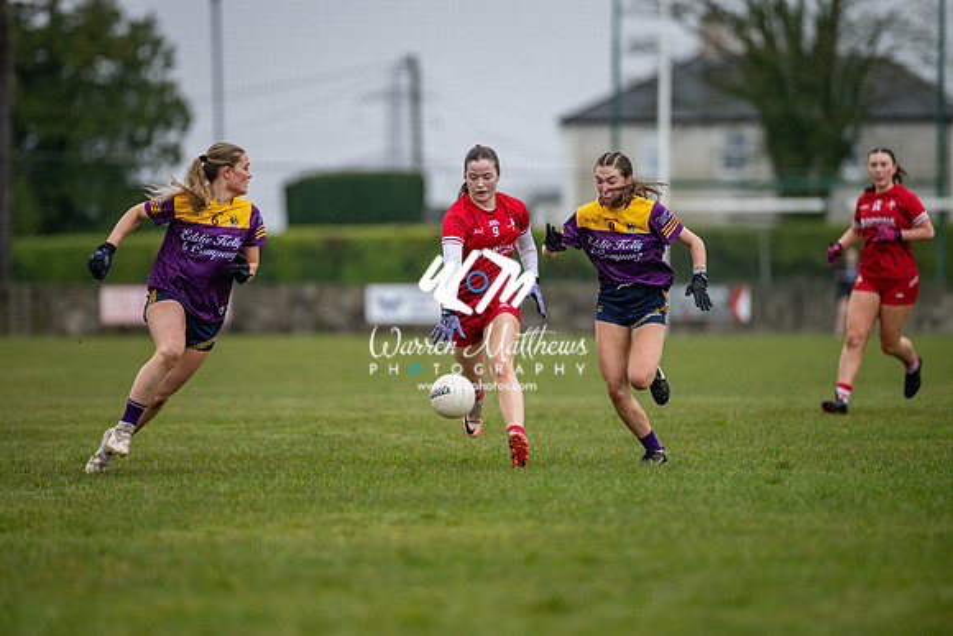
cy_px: 318
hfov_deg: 6.9
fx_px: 7943
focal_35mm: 300
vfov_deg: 4.6
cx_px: 476
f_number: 2.8
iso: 320
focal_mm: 300
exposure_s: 1/1000
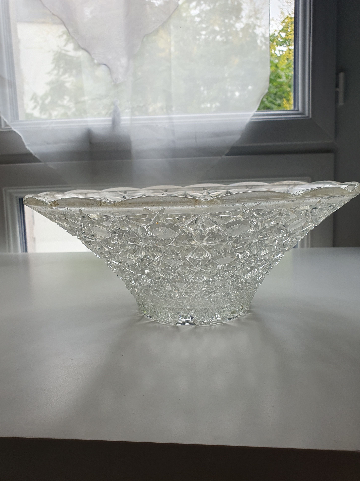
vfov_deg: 65.3
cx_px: 184
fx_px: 374
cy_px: 232
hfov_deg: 51.3
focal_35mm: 27
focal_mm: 4.32
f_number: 2.4
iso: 50
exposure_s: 1/161
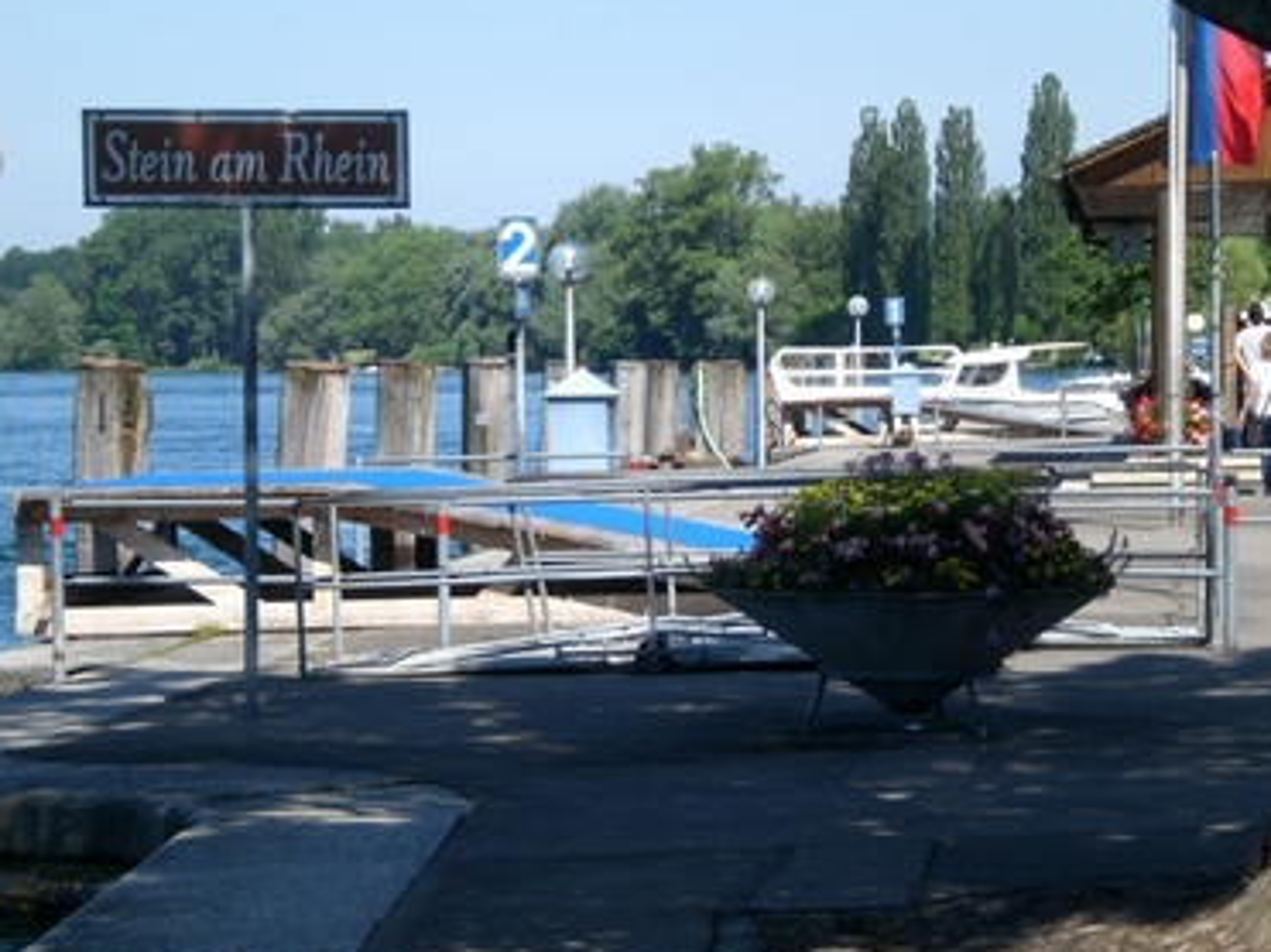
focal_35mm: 123
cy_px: 500
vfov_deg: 12.0
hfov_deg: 16.0
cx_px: 658
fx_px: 4515
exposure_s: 1/200
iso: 50
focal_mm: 18.9
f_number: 5.9
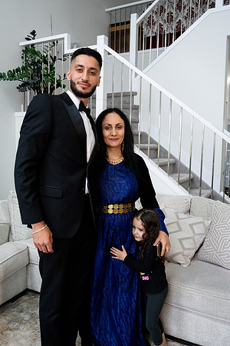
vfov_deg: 60.3
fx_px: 297
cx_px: 115
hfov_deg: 42.3
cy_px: 173
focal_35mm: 31
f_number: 10
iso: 6400
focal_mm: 31
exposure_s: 1/160
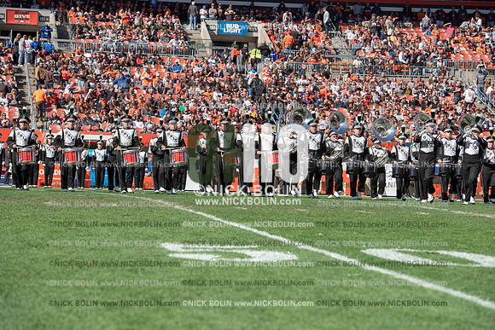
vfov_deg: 12.2
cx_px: 248
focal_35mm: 112
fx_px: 1540
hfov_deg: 18.3
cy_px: 165
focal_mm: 112
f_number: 5
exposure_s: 1/2000
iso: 400
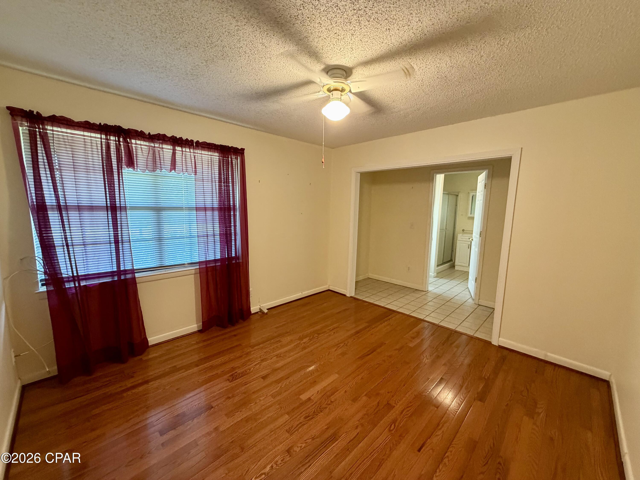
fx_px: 259
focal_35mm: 14
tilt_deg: -8.0
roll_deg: -1.2
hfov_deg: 102.1
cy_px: 240
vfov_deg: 85.7
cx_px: 320
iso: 400
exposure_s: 1/60
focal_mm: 2.22
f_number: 2.2
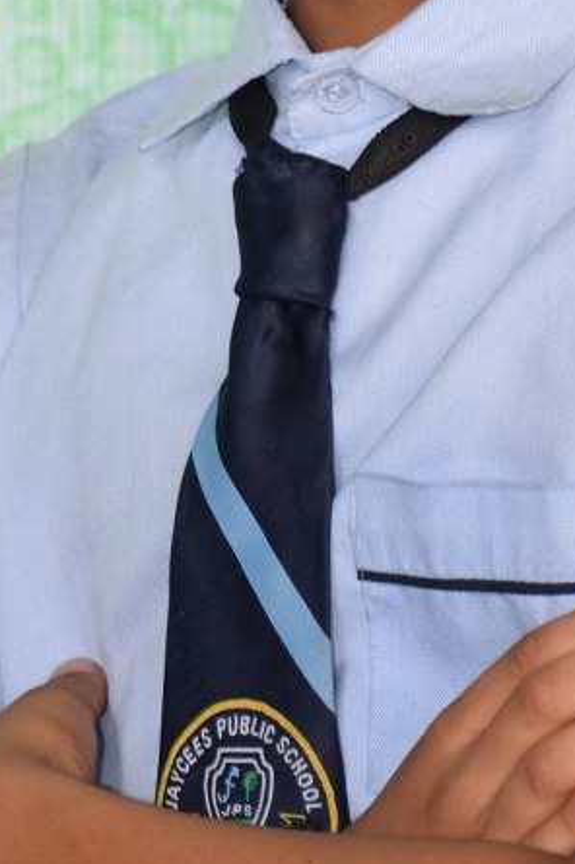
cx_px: 383
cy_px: 78
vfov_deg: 8.1
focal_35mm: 255
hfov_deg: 5.4
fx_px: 6118
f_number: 4.8
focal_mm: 72
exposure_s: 1/60
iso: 640
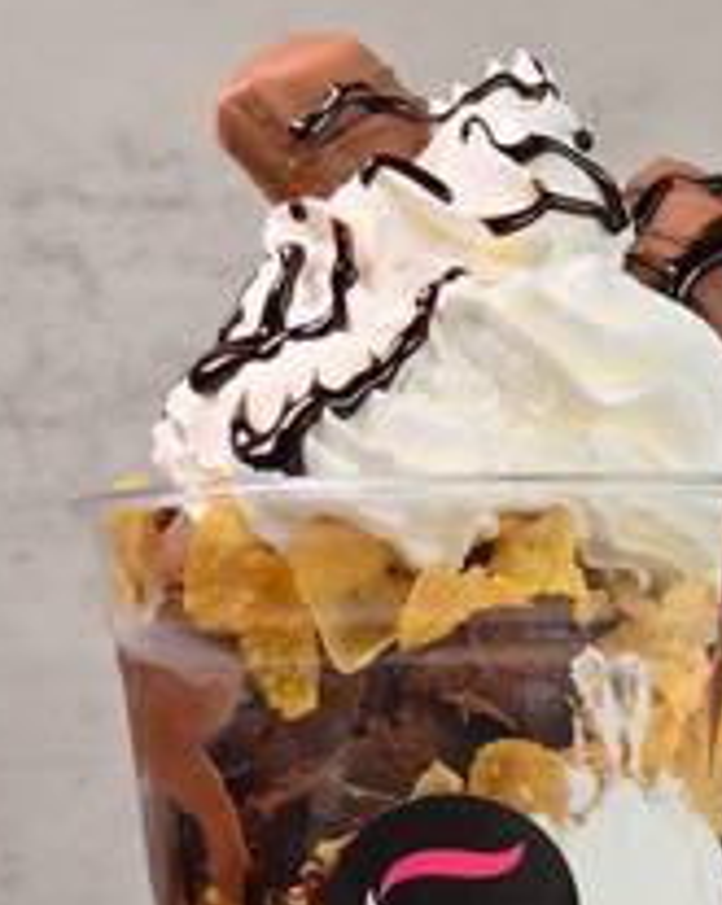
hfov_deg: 8.9
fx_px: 4658
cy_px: 796
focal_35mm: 174
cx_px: 475
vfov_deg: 11.0
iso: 100
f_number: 11
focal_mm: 58
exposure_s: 1/80
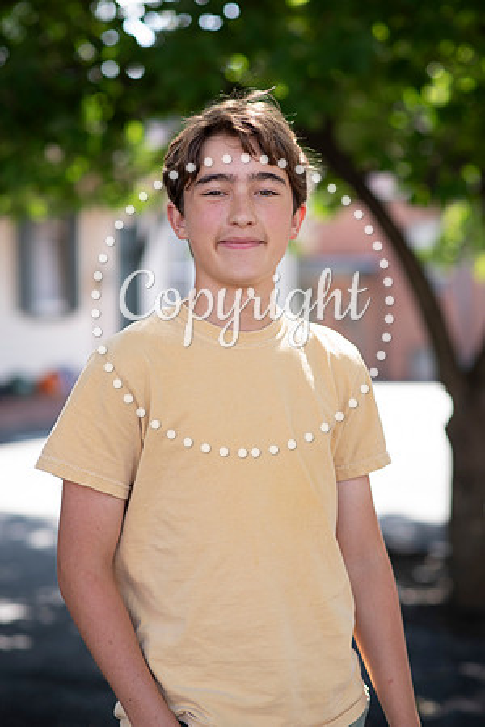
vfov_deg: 23.9
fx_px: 1718
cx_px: 242
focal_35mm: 85
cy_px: 364
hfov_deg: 16.1
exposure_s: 1/320
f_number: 2.8
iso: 200
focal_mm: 85
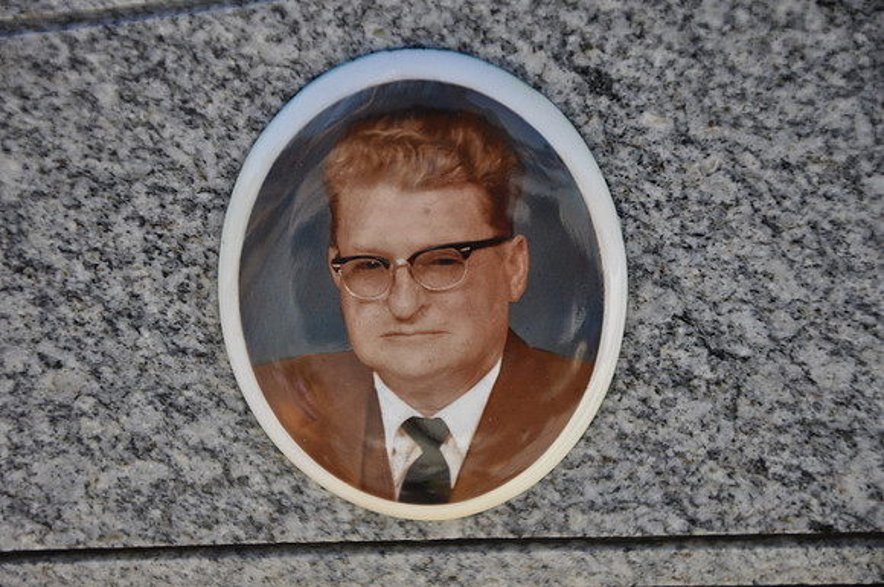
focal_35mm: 158
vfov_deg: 8.7
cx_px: 442
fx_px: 3862
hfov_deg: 13.1
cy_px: 294
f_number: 5.6
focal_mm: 105
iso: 450
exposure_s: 1/250
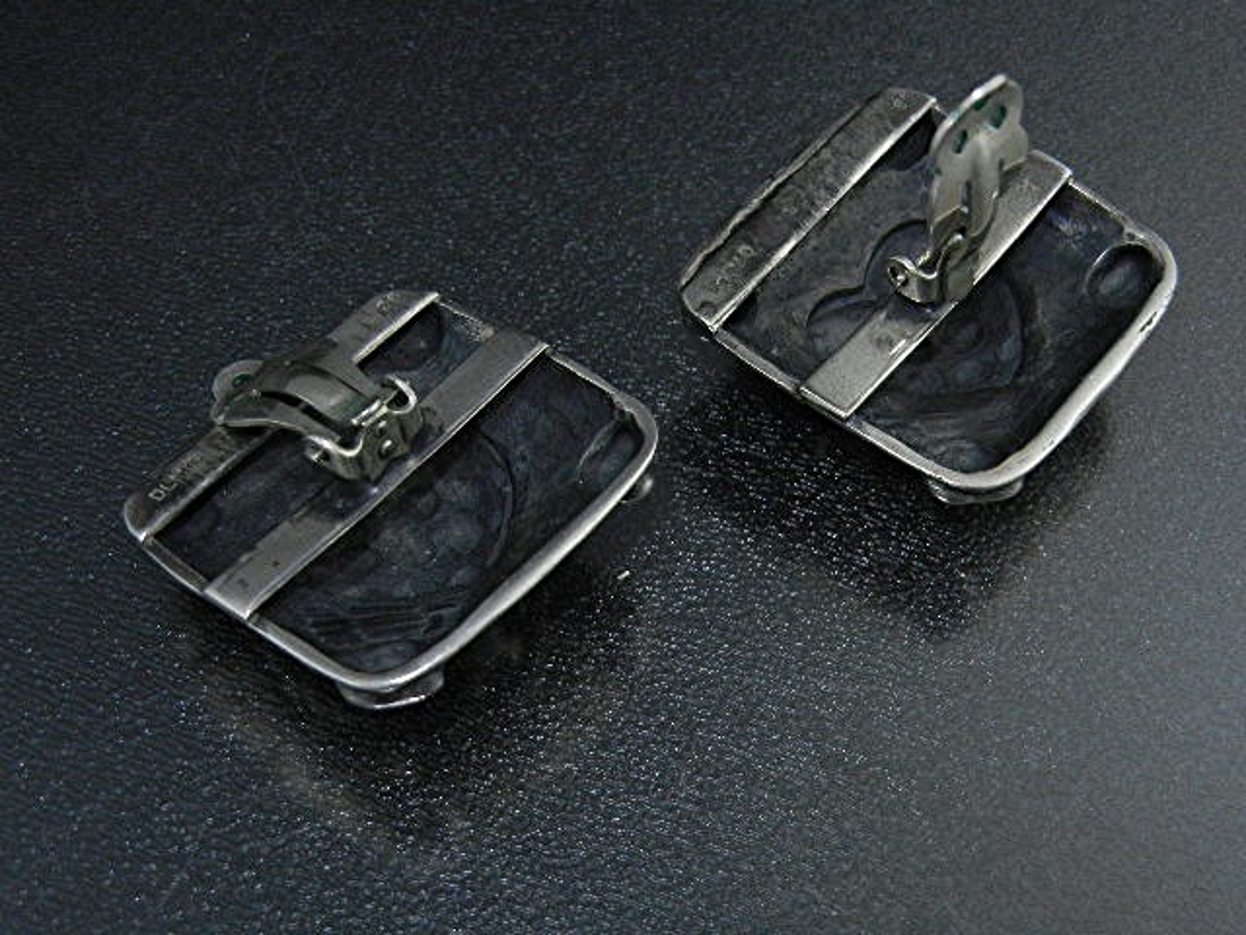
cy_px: 468
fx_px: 1872
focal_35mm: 52
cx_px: 623
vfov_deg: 28.0
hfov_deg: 36.8
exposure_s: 1/30
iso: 800
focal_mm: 9.3
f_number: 7.8
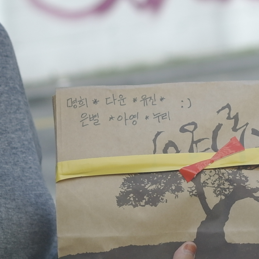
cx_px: 180
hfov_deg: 8.7
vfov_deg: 8.7
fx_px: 1710
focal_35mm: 202
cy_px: 100
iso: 100
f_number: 2
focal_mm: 30
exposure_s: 1/800
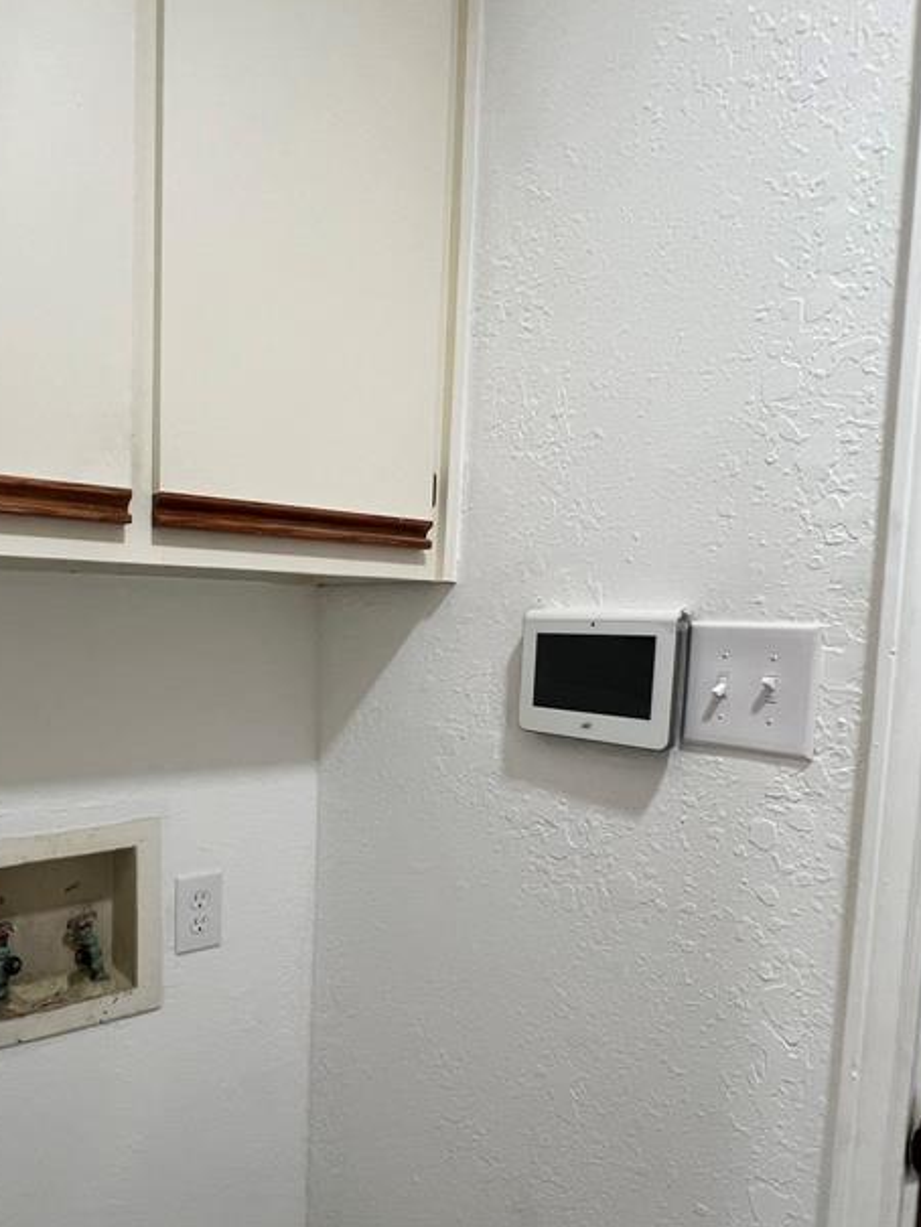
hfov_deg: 59.4
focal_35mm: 22
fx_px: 780
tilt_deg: -4.2
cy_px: 694
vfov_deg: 76.0
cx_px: 294
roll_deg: -0.6
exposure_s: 1/120
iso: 200
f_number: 1.8
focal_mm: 1.57
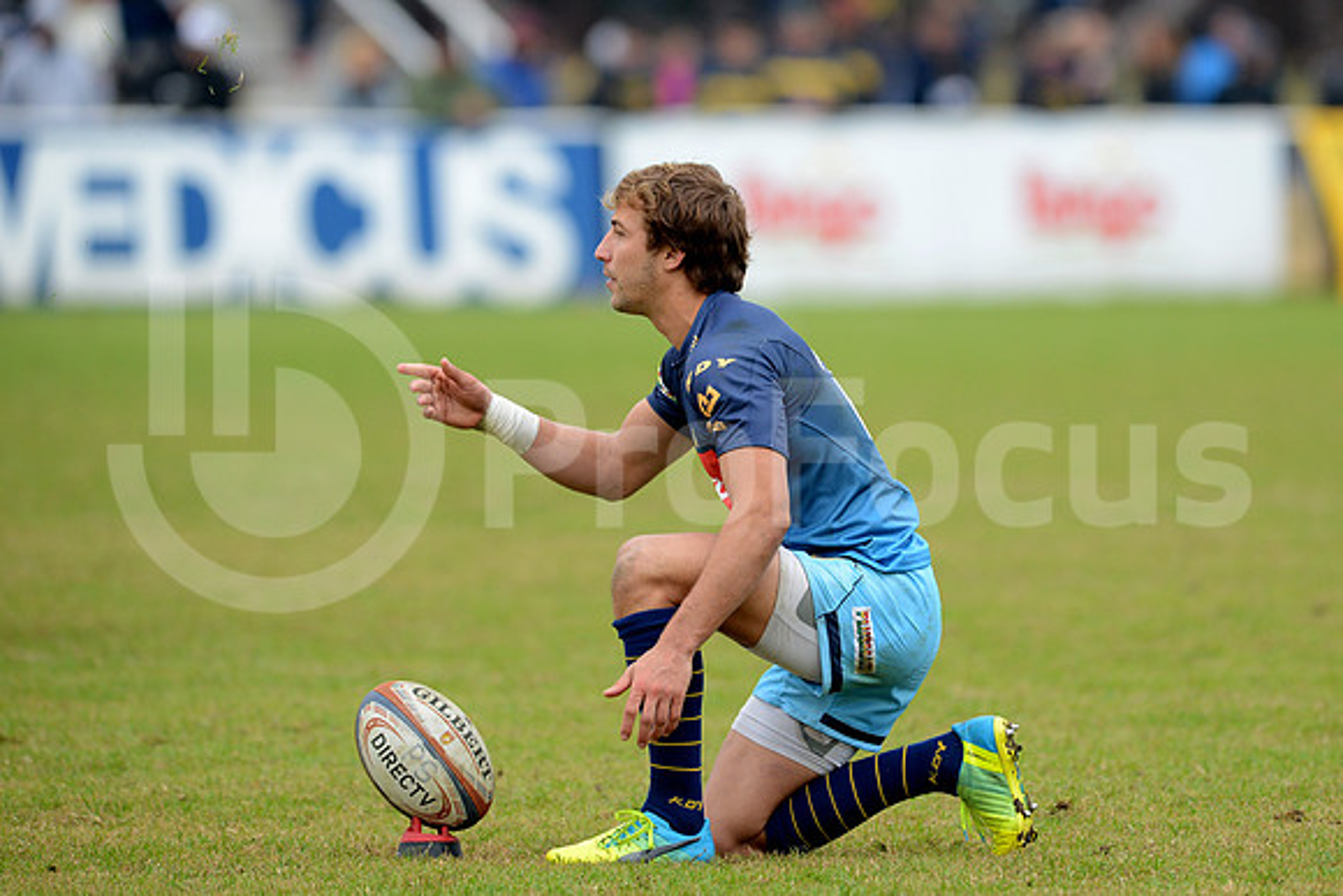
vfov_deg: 3.3
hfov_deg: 4.9
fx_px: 15671
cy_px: 448
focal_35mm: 420
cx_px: 672
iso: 800
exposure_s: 1/1000
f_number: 4
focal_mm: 420
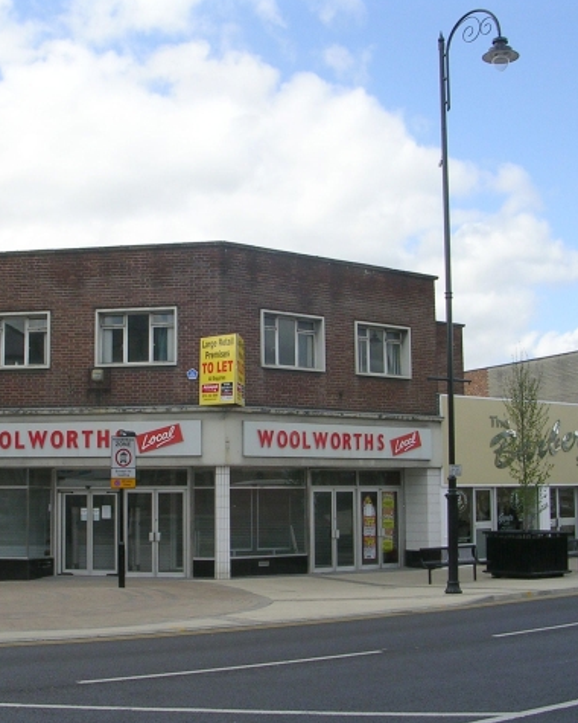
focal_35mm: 50
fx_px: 1069
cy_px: 361
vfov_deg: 37.3
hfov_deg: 30.1
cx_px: 196
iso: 50
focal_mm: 5.8
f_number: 5.6
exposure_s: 1/214
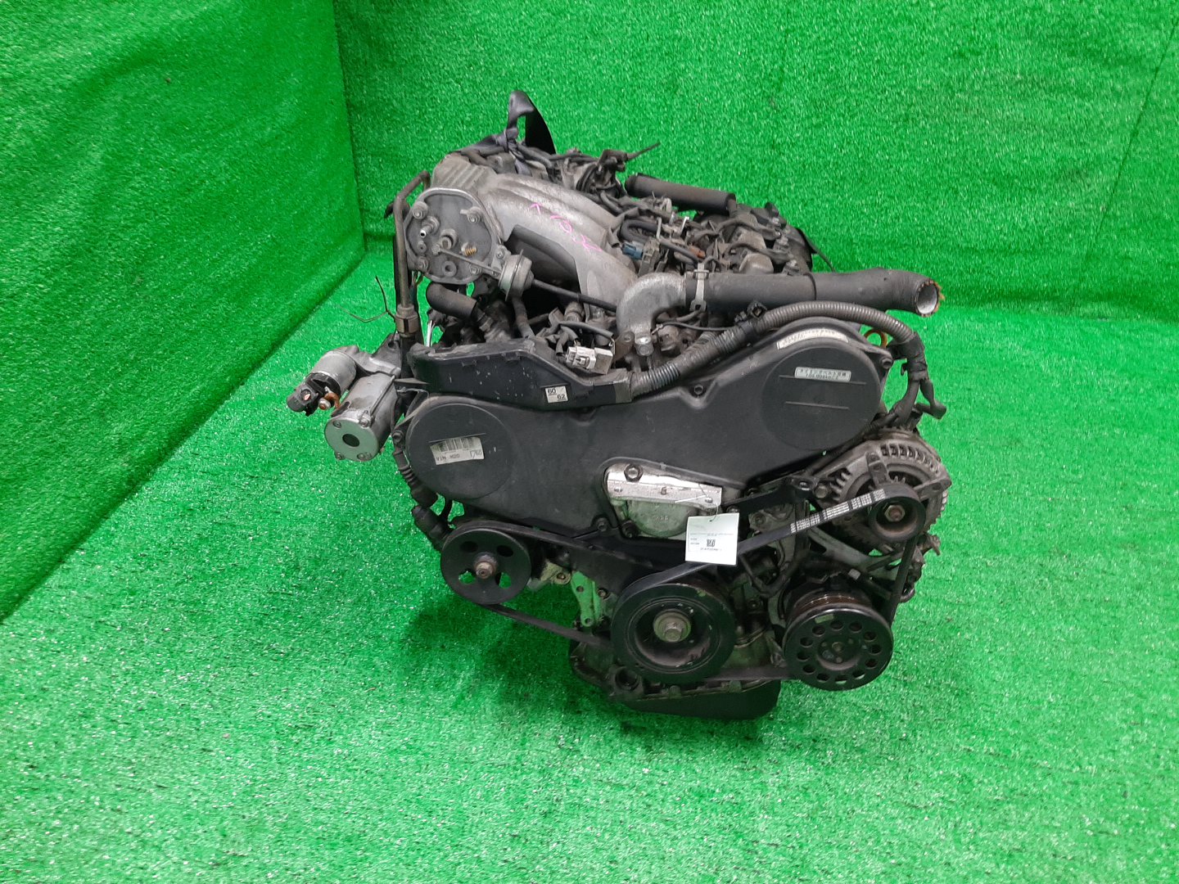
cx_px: 590
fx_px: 886
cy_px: 442
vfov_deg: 53.1
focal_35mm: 26
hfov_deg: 67.3
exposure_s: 1/50
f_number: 1.7
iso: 168
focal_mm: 3.93
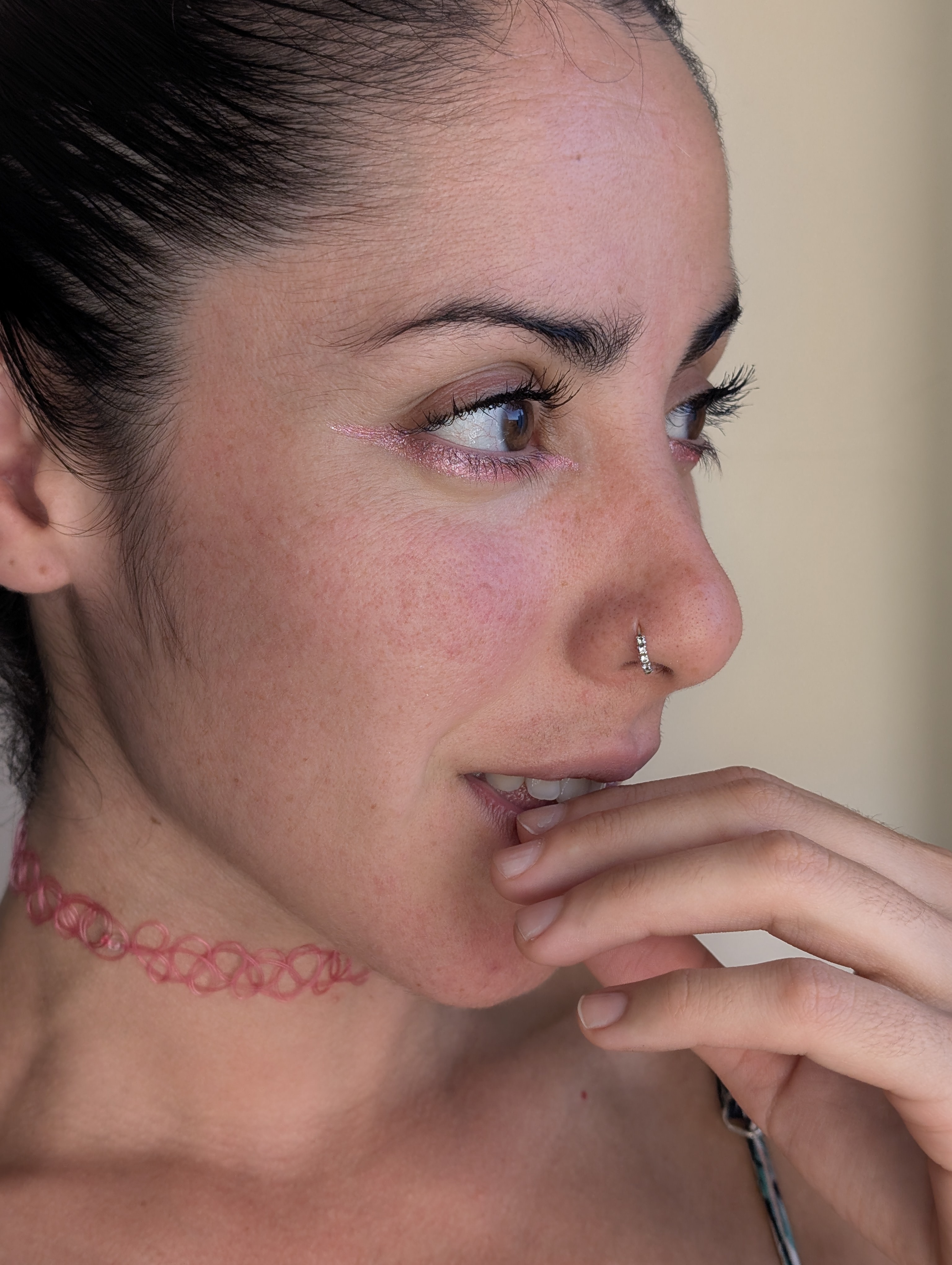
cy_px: 632
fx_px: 1792
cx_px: 476
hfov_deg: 29.7
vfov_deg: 38.9
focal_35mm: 49
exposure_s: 1/292
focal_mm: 6.9
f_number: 1.68
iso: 45
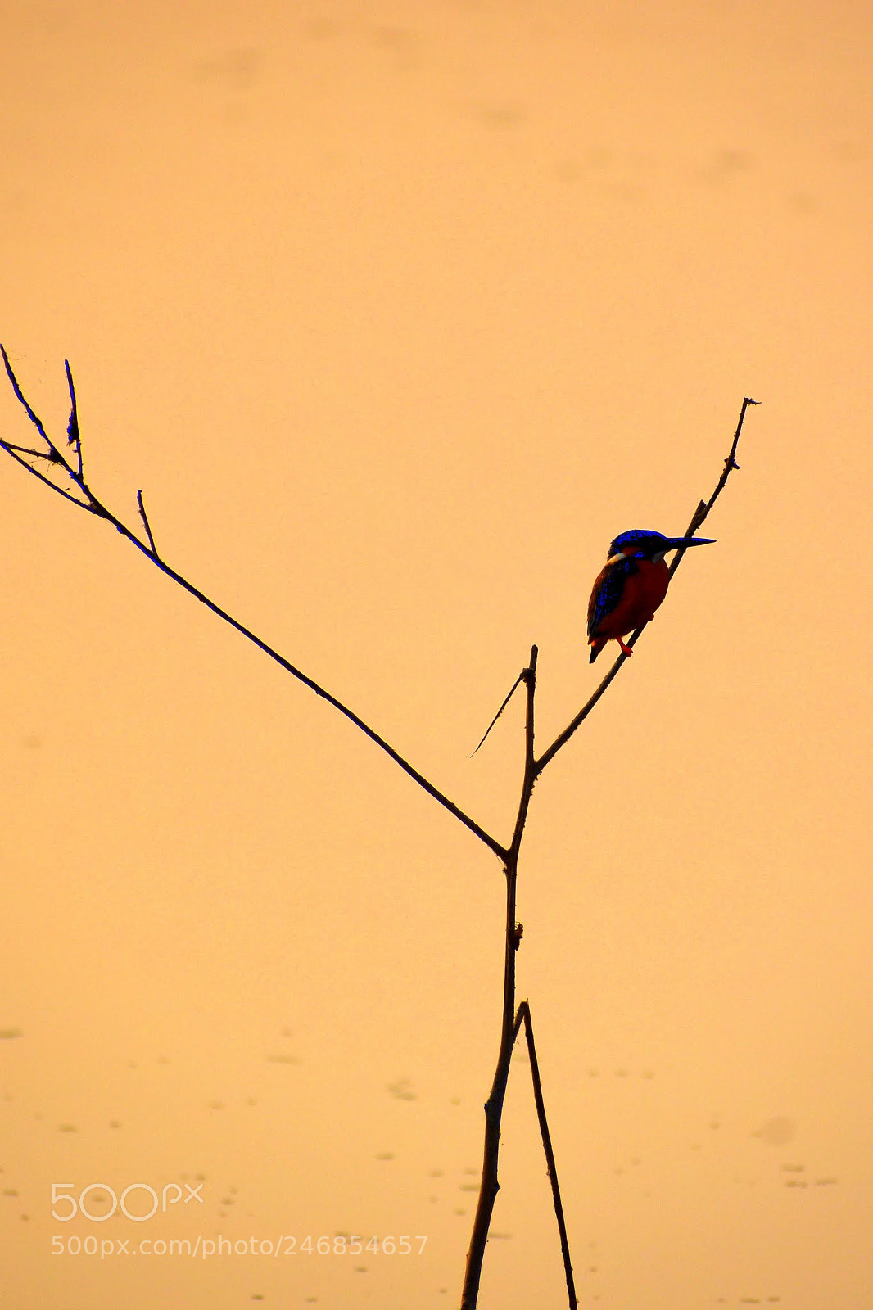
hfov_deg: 3.1
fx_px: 16375
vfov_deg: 4.6
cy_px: 655
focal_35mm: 450
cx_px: 436
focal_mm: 300
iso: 360
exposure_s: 1/2000
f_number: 6.3
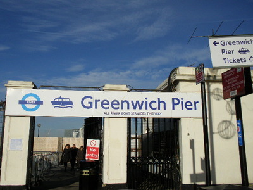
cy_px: 95
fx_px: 270
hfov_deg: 50.1
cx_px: 126
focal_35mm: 37
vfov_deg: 38.7
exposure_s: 1/320
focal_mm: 6.6
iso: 64
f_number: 10
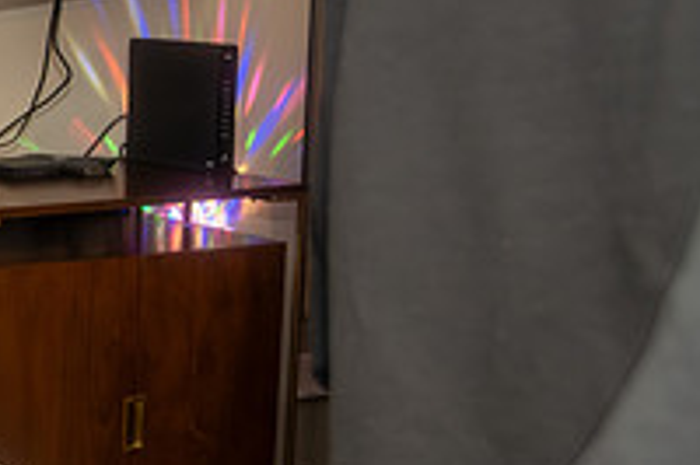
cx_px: -262
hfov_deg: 20.8
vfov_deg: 15.6
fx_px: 1690
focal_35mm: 87
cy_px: 128
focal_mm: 30
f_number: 4
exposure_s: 1/160
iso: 1600
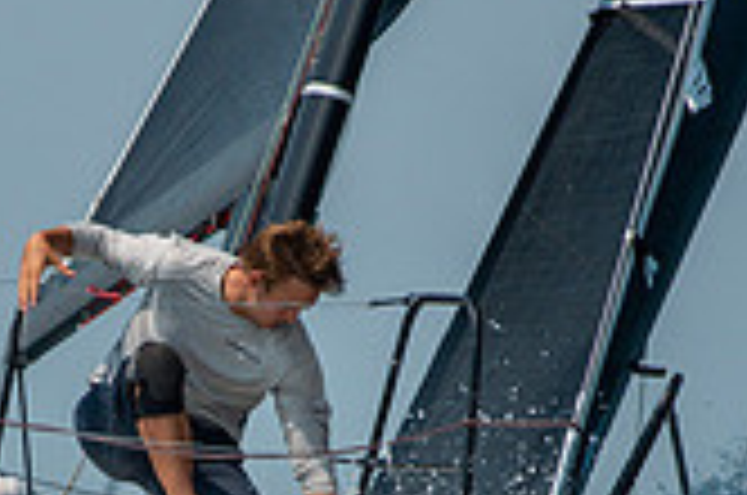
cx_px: 91
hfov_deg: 2.4
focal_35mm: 867
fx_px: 17956
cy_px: 863
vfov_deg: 1.6
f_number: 5
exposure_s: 1/2500
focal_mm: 200
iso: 250
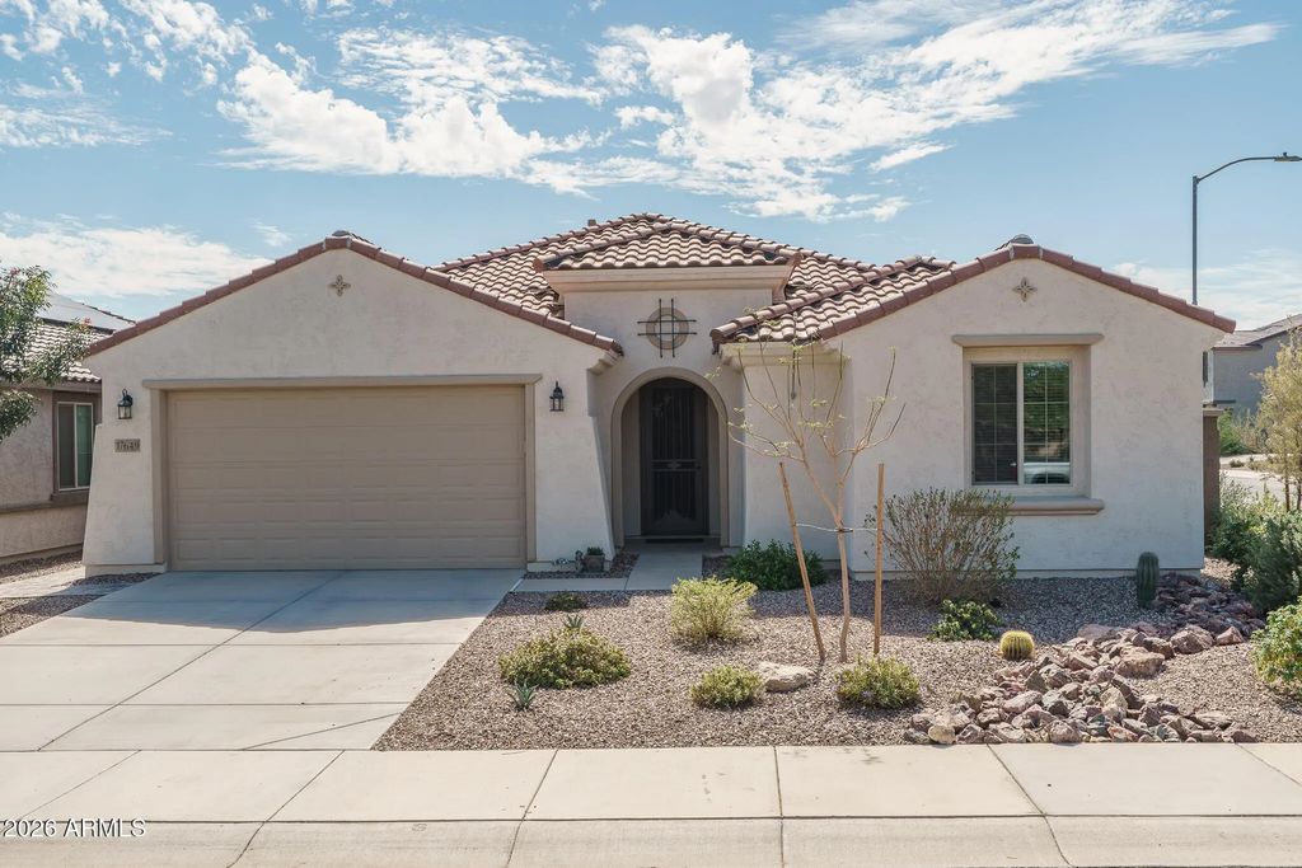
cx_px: 651
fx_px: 1266
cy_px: 434
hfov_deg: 54.4
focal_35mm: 35
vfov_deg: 37.9
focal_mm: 35
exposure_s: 1/125
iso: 100
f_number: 8
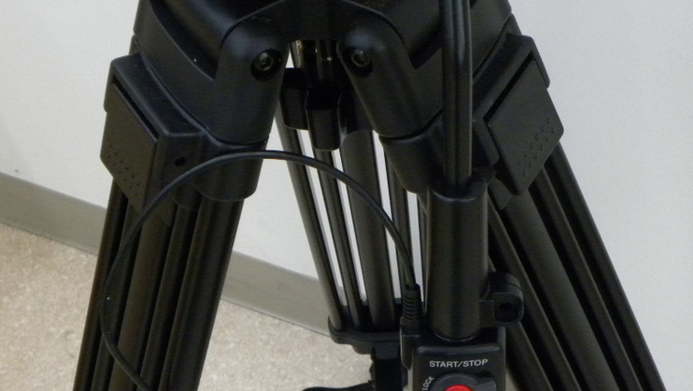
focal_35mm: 81
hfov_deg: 26.2
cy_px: 255
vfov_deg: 14.9
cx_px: 415
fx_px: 1489
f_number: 3.2
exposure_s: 1/162
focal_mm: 8.2
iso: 400
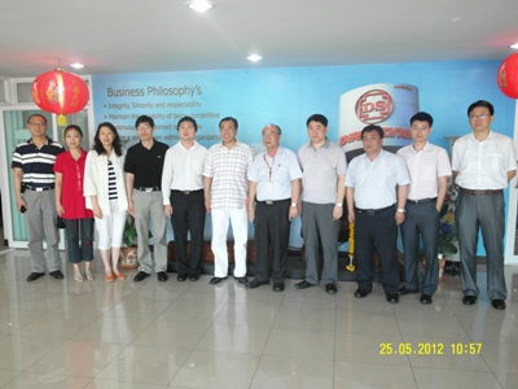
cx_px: 259
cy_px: 194
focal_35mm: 30
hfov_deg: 60.0
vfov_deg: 46.8
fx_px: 449
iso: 160
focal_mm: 6.5
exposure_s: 1/45
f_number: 2.7
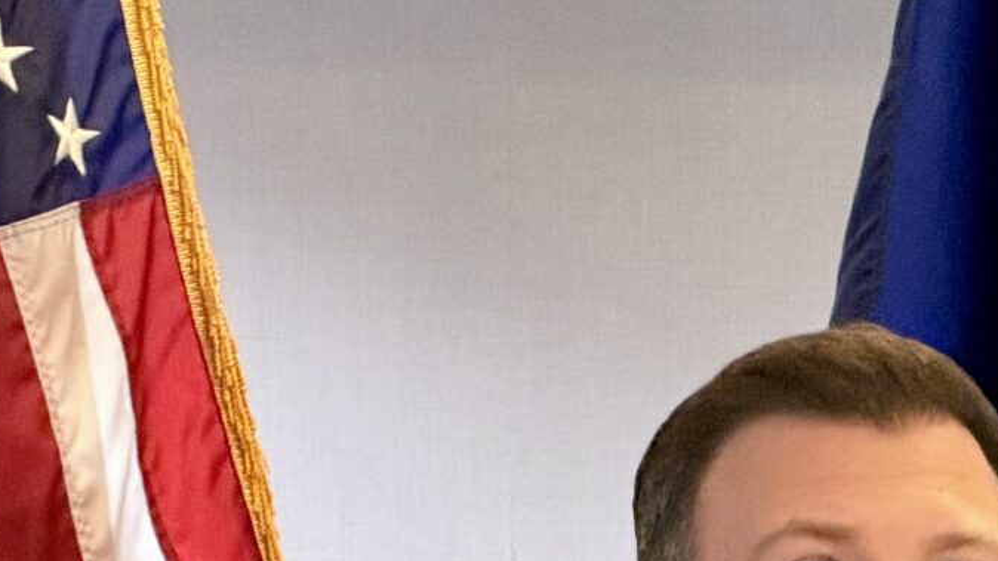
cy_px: 638
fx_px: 10955
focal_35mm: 414
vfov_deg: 2.9
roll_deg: +1.6
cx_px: 1684
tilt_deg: +3.6
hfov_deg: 5.2
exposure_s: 1/40
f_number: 2.8
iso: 640
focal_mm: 16.89
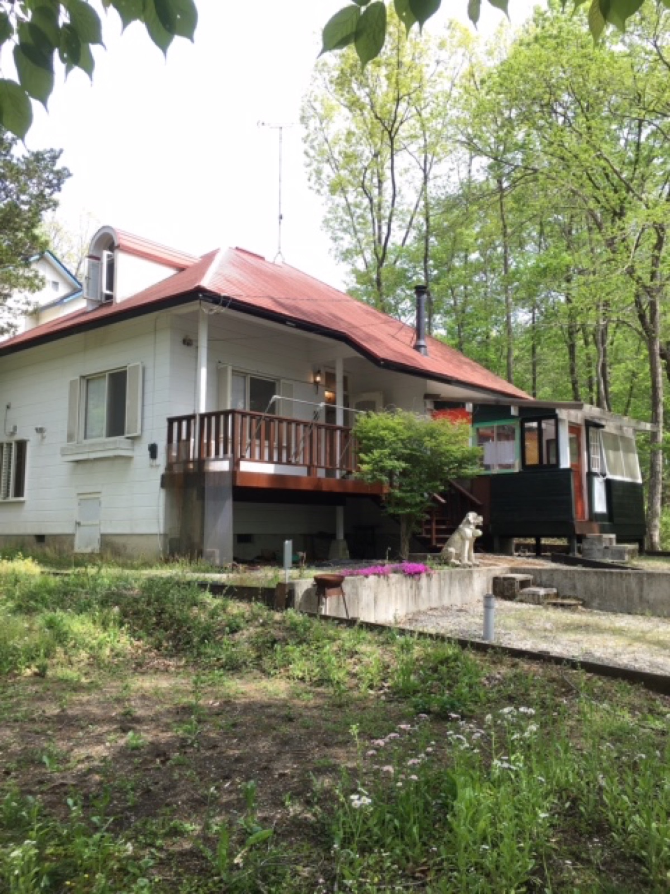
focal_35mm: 29
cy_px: 447
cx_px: 335
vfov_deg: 61.7
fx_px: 748
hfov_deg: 48.2
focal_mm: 4.15
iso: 25
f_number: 2.2
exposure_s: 1/298
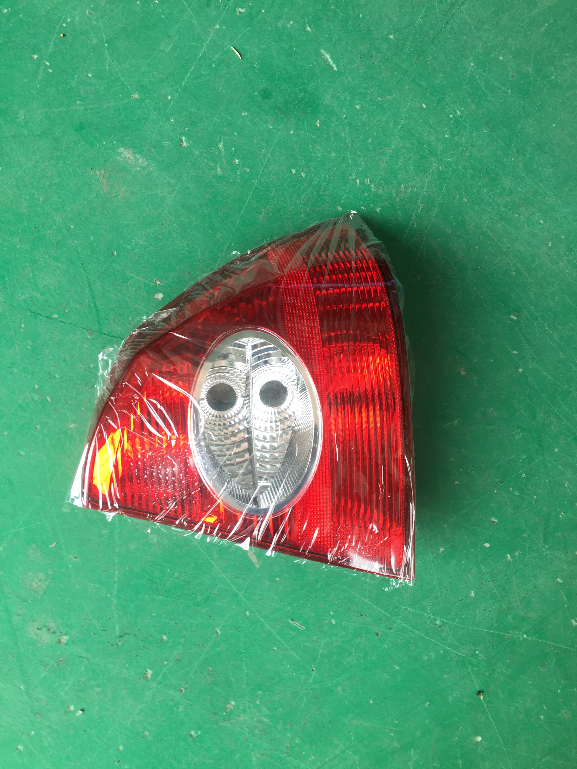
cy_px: 384
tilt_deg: -72.1
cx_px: 288
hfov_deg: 48.2
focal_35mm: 29
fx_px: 645
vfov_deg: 61.7
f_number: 2.2
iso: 40
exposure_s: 1/50
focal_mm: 4.15
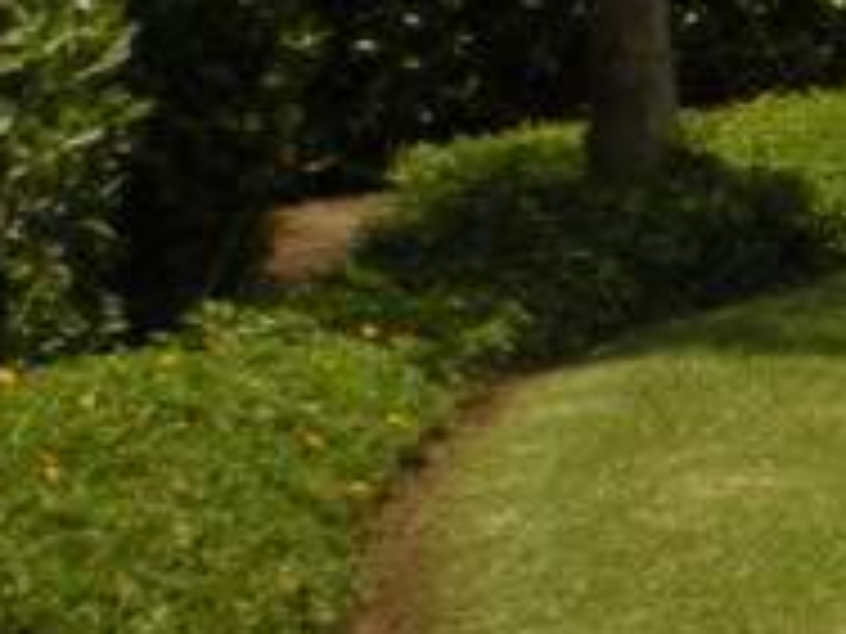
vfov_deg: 7.7
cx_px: 2290
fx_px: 4668
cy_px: -76
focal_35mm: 191
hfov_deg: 8.9
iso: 200
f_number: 5.6
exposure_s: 1/1263
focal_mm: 6.3
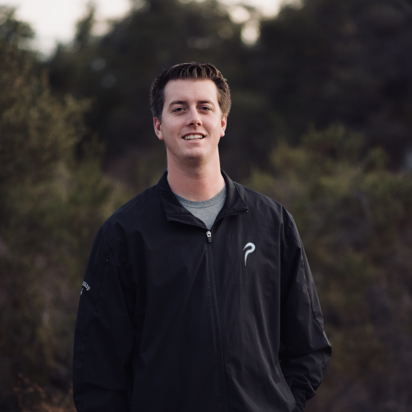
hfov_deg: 16.0
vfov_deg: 15.9
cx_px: 205
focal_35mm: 109
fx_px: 1468
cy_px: 278
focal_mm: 85
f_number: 1.8
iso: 1600
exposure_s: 1/1250
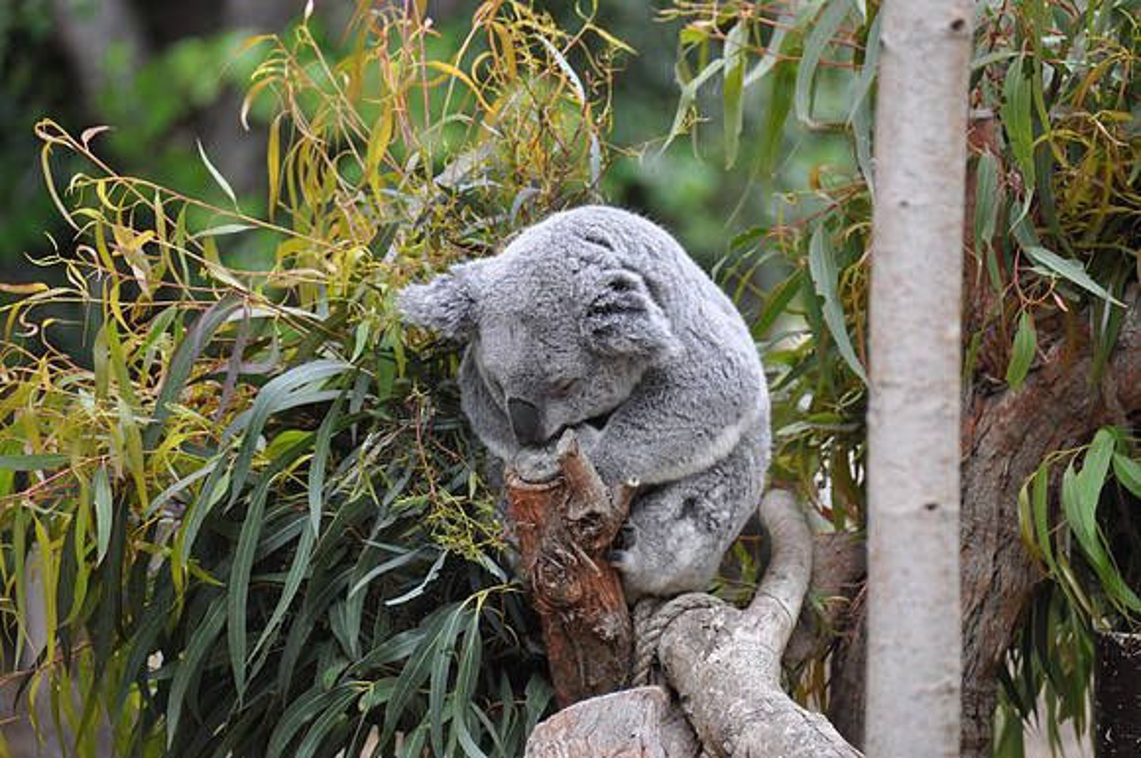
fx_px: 12818
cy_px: 379
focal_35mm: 405
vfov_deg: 3.4
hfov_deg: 5.1
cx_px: 570
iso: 320
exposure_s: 1/80
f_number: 5.6
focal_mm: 270
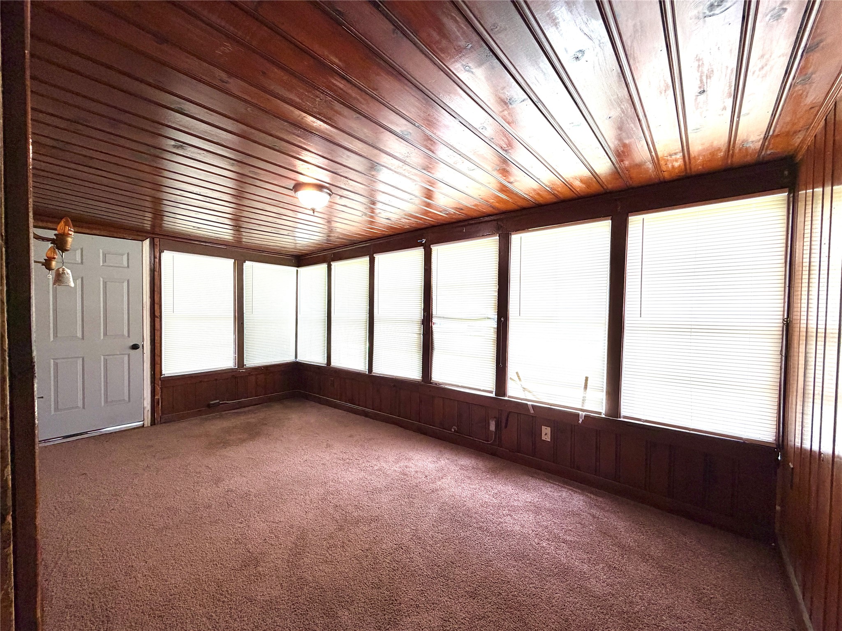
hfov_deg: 102.1
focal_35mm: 14
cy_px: 316
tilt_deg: -2.2
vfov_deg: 85.7
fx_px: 341
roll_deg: -0.4
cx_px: 421
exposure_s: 1/121
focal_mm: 2.22
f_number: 2.2
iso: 100
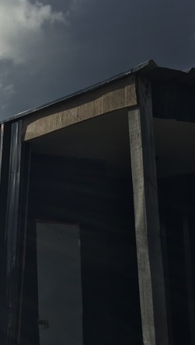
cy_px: 215
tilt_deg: +10.8
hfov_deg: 18.7
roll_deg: -0.3
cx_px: -39
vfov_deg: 34.2
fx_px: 560
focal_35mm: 61
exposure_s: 1/5650
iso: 32
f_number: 2.2
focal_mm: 4.15
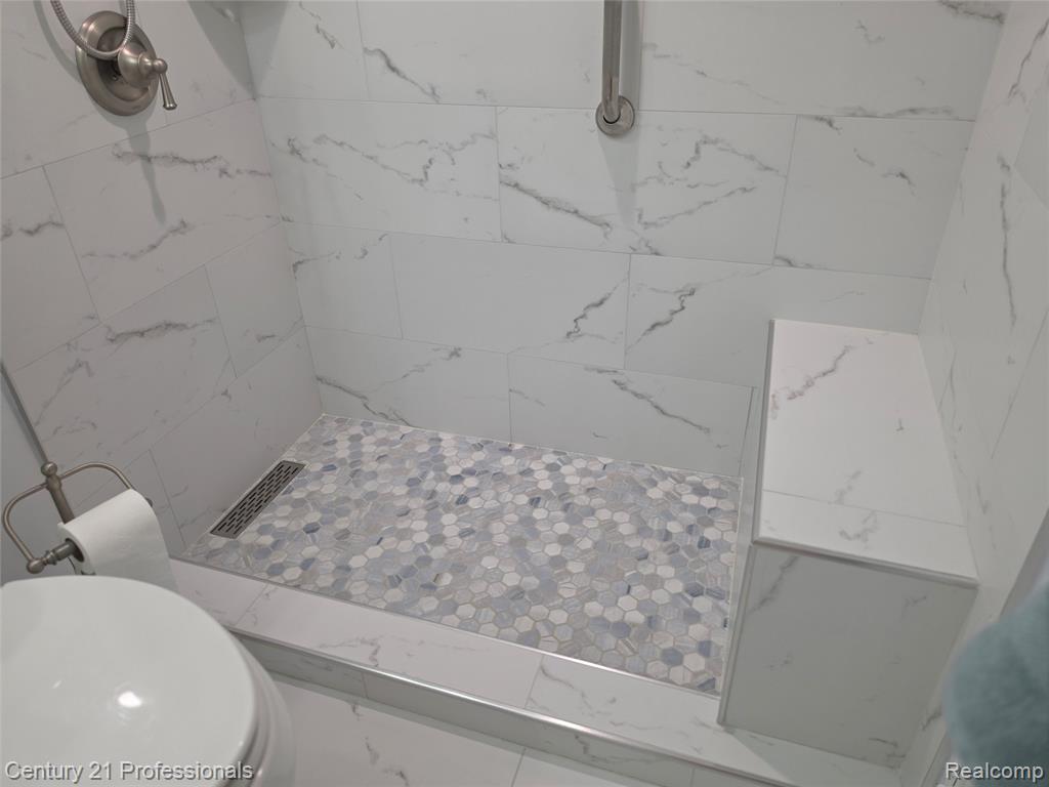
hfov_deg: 73.9
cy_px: 394
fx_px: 697
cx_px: 524
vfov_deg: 58.9
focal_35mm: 23
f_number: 1.4
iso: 64
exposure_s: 1/120
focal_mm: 6.5
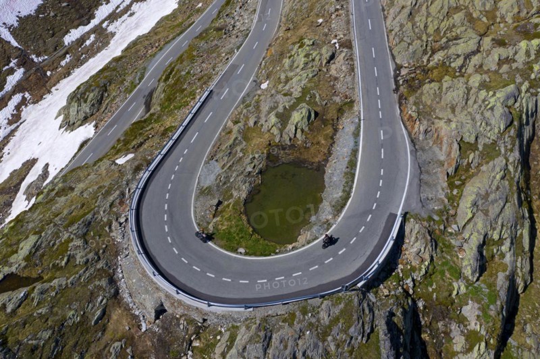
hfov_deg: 65.5
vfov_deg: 46.3
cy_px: 180
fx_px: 420
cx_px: 270
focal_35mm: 28
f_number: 4.5
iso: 100
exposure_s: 1/1000
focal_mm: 10.26
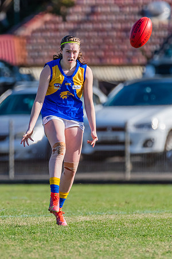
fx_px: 7728
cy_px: 111
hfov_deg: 1.3
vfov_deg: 1.9
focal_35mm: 1078
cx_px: 79
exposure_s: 1/1600
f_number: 7.1
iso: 800
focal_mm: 600
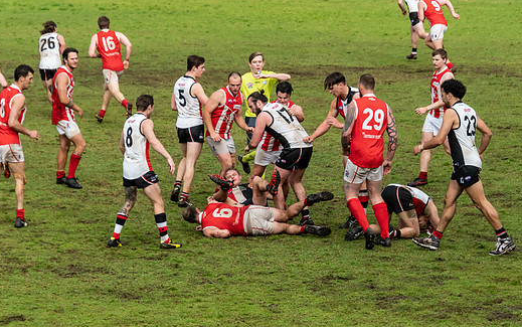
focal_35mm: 180
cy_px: 203
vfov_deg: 7.3
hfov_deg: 11.6
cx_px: 252
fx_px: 2562
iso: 800
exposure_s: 1/1600
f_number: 6.3
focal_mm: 100
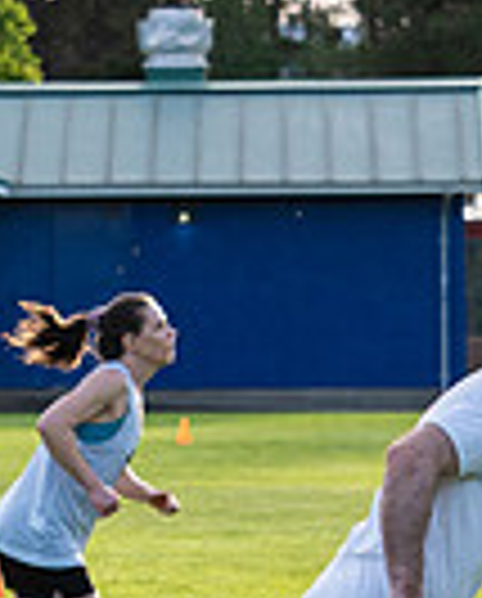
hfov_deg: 3.6
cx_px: -110
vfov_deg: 4.5
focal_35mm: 432
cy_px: 539
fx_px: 7677
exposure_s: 1/1000
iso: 250
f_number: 2.8
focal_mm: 50
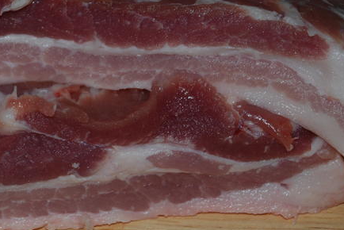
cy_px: 84
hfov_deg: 10.6
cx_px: 50
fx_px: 1845
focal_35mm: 193
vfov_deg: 7.1
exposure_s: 1/125
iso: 100
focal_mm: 62
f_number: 5.3
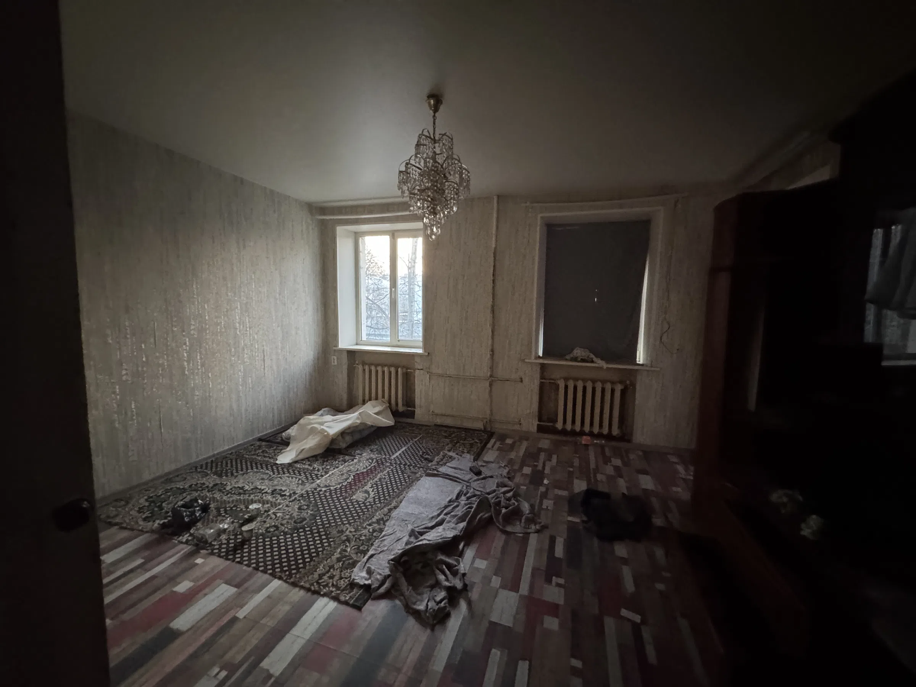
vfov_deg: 85.7
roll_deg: +0.6
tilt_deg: -5.5
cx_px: 458
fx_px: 370
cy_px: 344
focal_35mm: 14
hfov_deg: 102.1
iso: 1250
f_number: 2.2
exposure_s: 1/40
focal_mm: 2.22
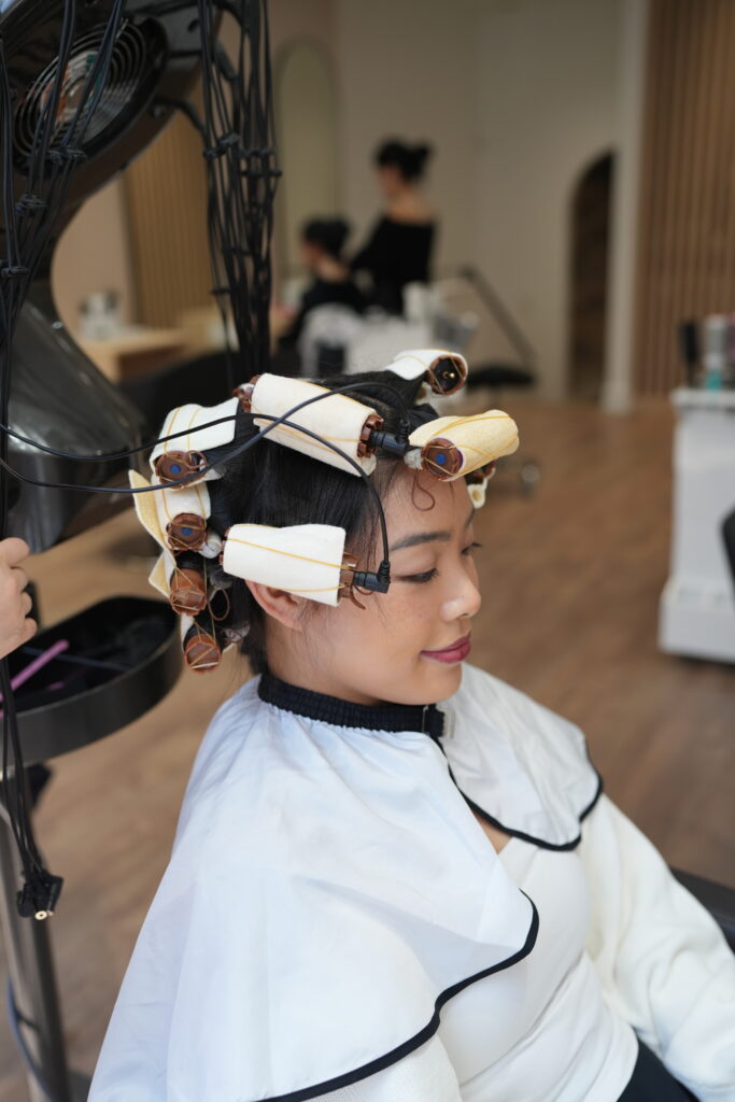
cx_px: 368
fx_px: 1071
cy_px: 551
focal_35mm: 35
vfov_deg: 54.4
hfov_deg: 37.9
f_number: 2.5
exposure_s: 1/320
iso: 320
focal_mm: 35
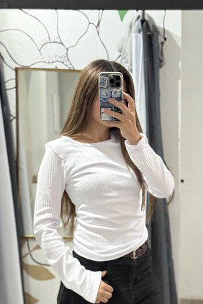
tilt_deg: -16.9
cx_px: 122
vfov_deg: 31.8
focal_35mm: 63
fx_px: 532
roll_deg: -0.6
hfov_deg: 21.6
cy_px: 183
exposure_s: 1/33
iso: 250
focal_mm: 6.76
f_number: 1.78
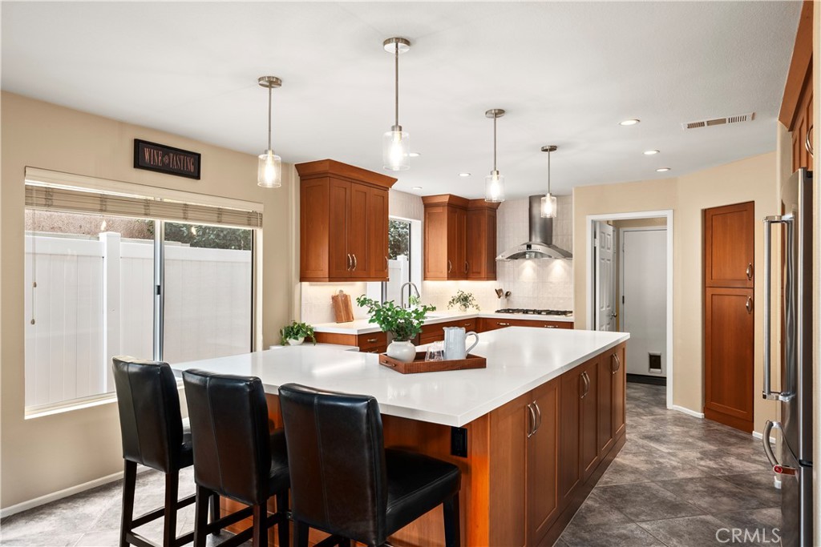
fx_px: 502
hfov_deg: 78.6
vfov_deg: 57.2
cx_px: 410
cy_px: 274
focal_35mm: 22
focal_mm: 22
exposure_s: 1/6
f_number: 11
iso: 640
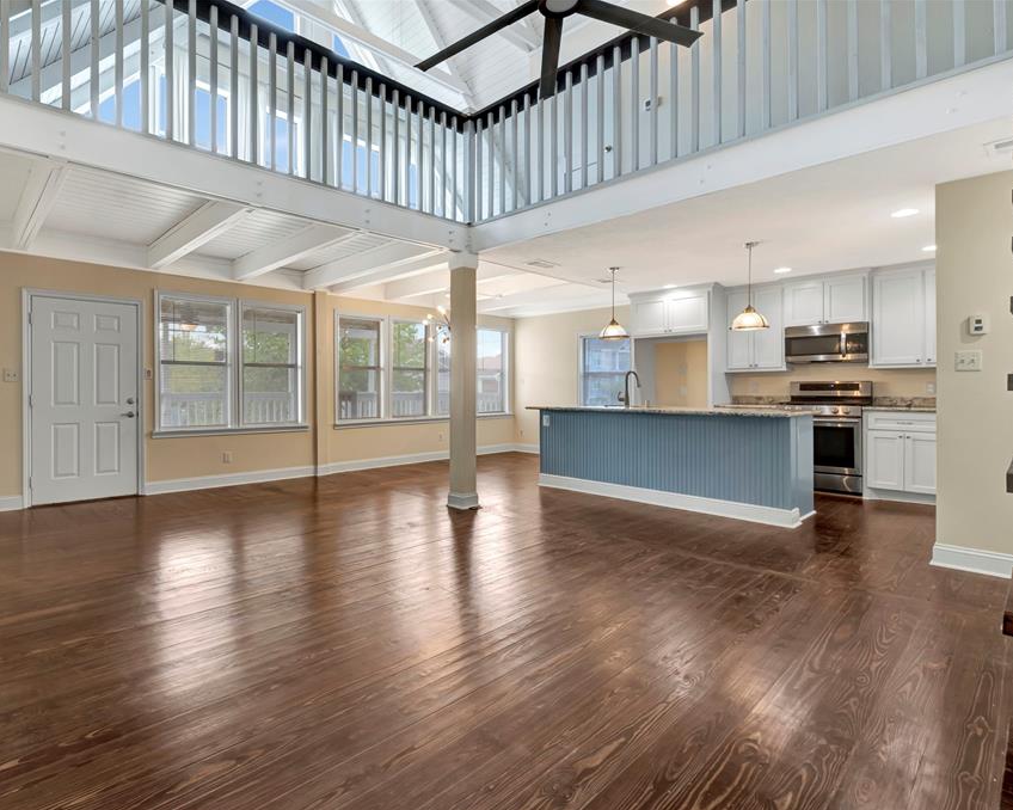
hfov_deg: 88.8
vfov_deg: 77.0
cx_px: 419
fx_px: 510
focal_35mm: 17
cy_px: 406
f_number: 8
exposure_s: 1/13
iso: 200
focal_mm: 10
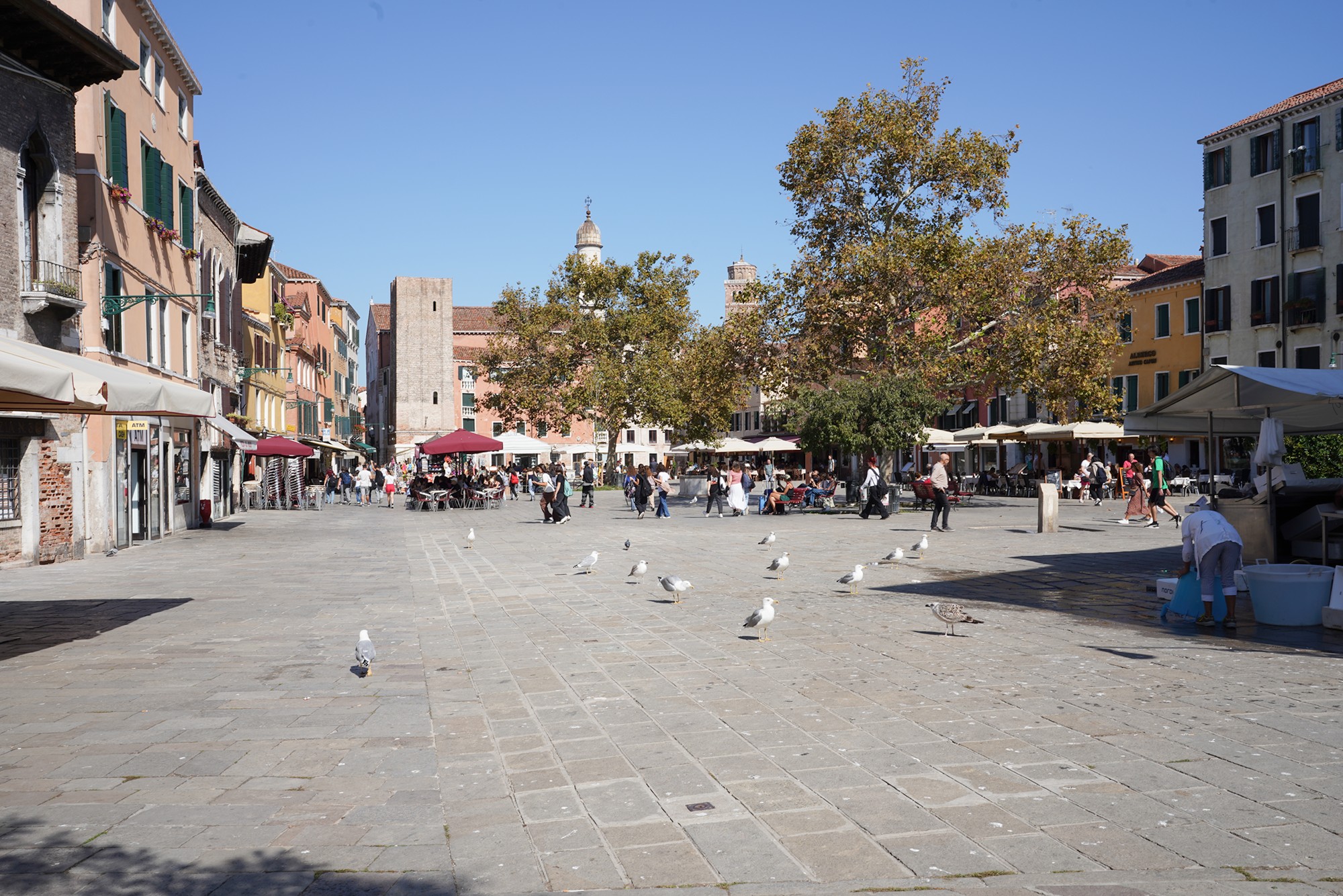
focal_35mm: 32
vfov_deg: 41.1
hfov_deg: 58.7
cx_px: 672
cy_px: 448
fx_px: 1194
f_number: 16
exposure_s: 1/100
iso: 100
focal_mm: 32
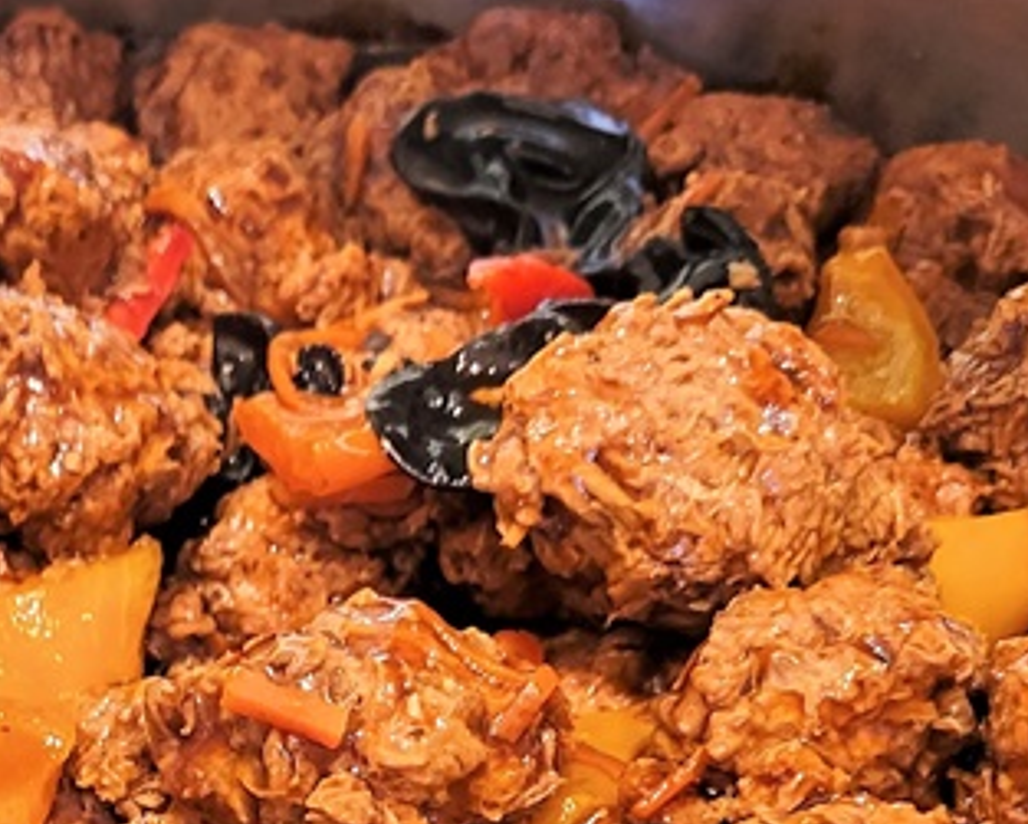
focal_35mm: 81
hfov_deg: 23.0
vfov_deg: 18.3
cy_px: 886
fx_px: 2467
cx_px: 115
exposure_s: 1/40
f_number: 1.8
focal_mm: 5.4
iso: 320
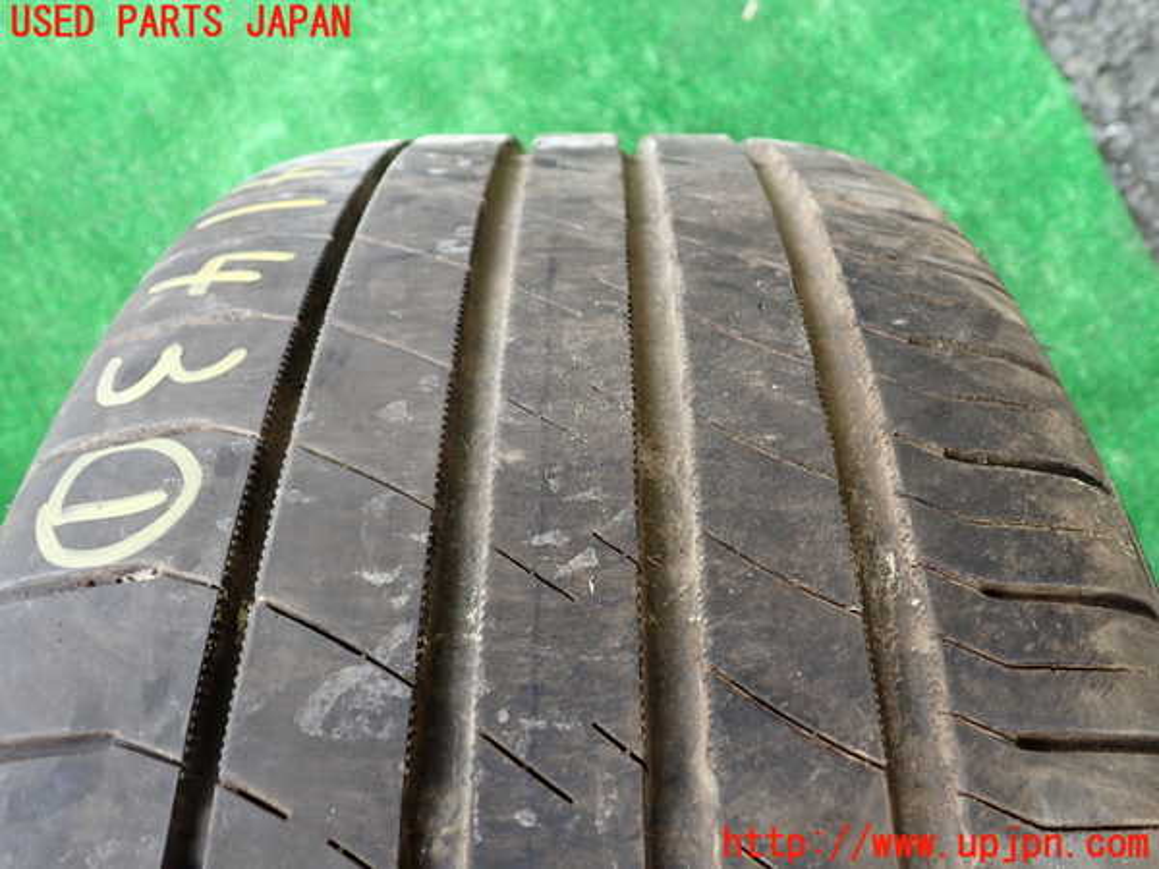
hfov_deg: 60.0
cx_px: 580
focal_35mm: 30
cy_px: 434
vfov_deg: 46.8
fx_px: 1004
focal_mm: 5.4
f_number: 2.3
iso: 200
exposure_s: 1/80
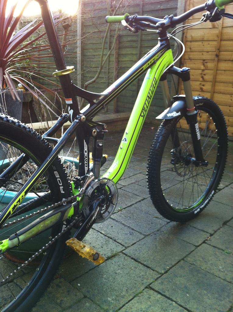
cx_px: 116
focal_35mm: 35
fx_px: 315
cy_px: 156
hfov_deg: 40.6
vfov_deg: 52.7
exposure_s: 1/17
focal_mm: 3.85
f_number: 2.8
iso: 80
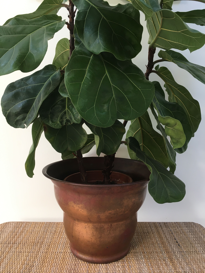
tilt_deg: -5.8
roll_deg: +0.3
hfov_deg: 48.2
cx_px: 102
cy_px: 136
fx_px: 229
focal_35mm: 29
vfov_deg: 61.7
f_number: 2.2
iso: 80
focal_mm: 4.15
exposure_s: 1/33
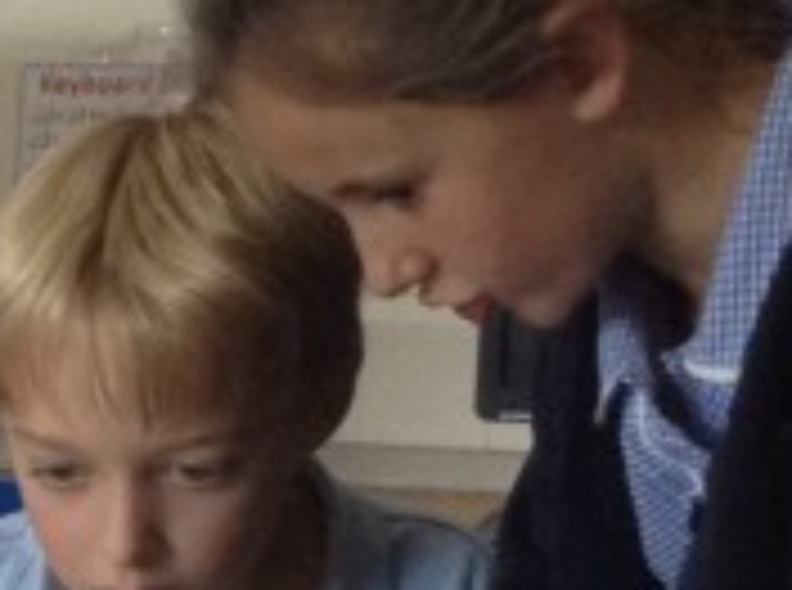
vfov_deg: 7.5
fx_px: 4381
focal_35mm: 192
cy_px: 919
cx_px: -842
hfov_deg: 9.6
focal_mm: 3.3
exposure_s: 1/24
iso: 80
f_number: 2.4
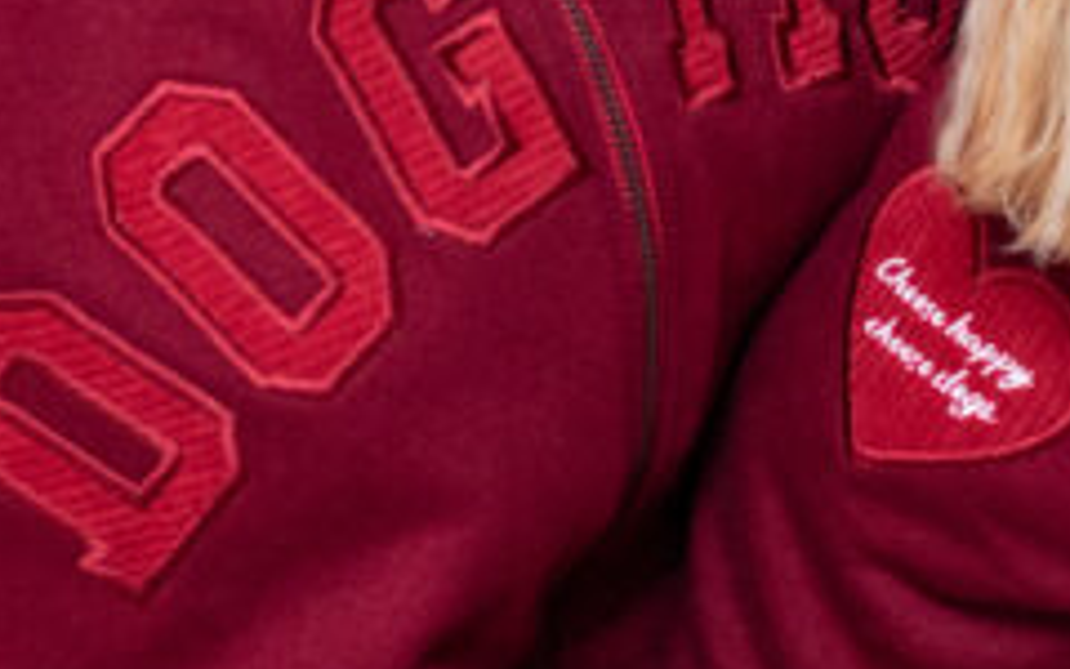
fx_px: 8369
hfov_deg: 7.3
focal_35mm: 287
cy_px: 89
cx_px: 696
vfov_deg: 4.6
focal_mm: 50
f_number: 5
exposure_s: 1/200
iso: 200
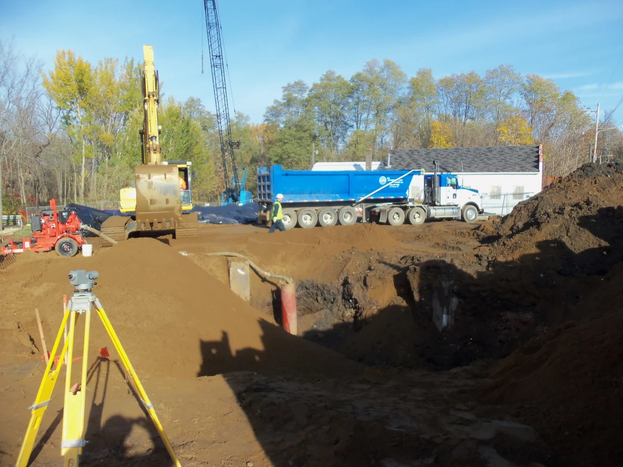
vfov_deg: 48.2
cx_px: 312
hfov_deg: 61.7
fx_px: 522
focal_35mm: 29
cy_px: 234
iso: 80
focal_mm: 5.2
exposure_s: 1/500
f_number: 3.4
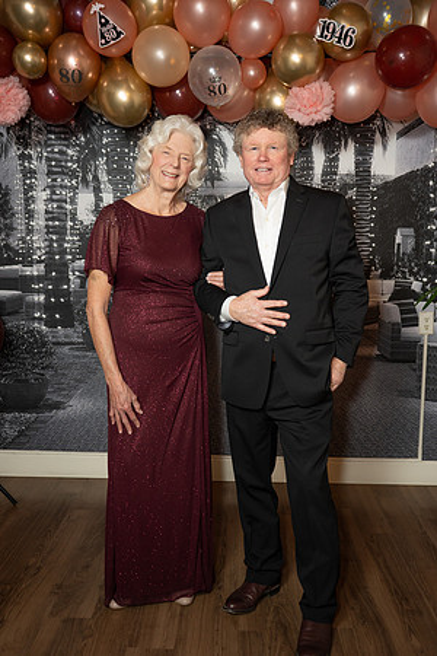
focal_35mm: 38
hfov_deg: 35.3
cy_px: 328
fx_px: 686
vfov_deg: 51.0
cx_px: 218
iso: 1000
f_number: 2.8
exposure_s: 1/160
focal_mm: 37.7
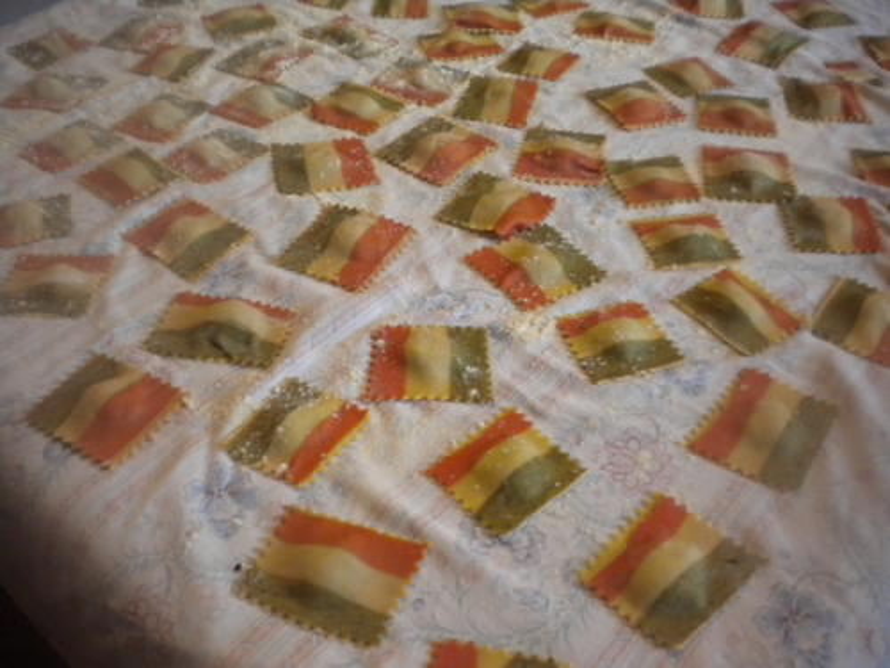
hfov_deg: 52.6
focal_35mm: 35
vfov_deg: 40.7
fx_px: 900
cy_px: 334
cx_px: 445
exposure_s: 1/33.2
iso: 400
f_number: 3.1
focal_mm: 6.3
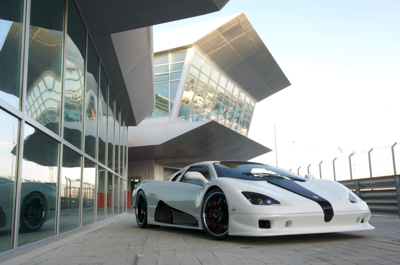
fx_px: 399
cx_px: 200
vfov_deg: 36.8
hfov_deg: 53.2
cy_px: 132
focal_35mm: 36
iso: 100
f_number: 18
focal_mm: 24
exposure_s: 1/1.3
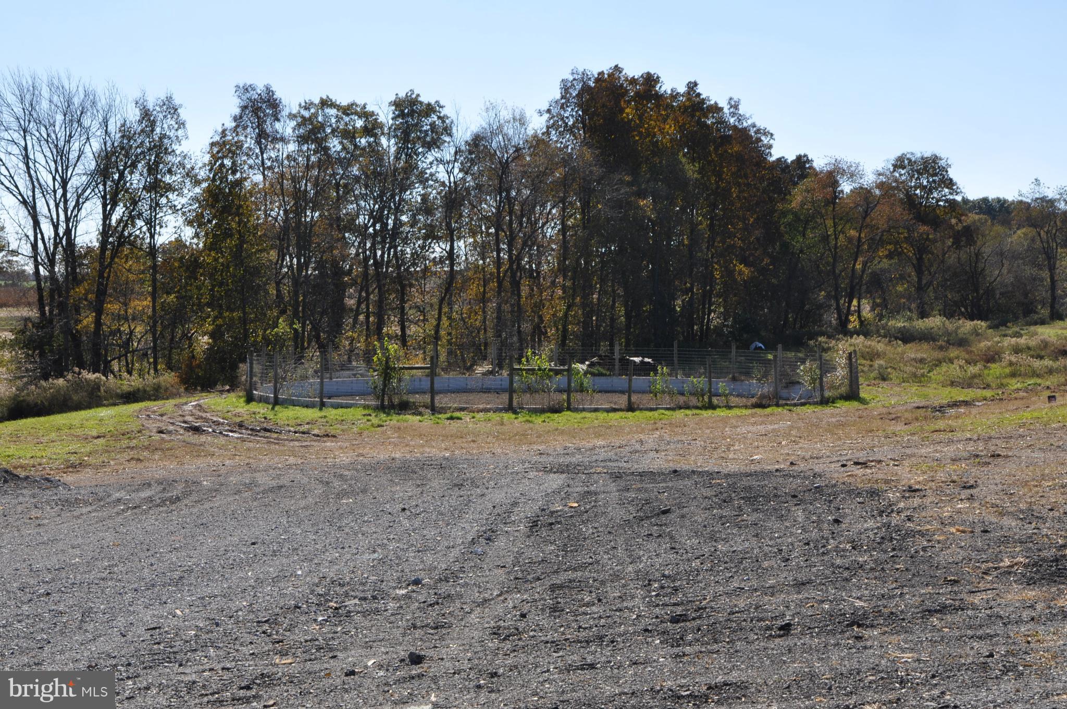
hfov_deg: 45.0
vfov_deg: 30.8
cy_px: 354
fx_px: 1288
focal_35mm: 44
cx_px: 534
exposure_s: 1/160
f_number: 13
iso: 200
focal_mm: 29
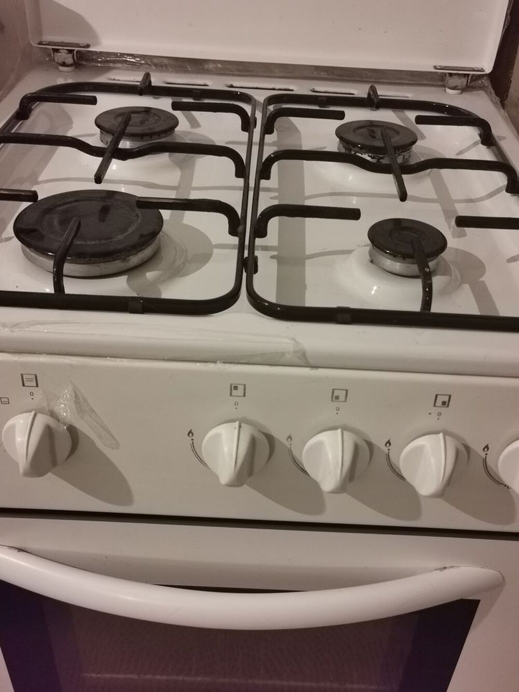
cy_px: 346
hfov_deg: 40.7
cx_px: 260
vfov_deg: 52.6
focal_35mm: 35
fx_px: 700
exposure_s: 1/33.3
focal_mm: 5.56
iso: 400
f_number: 1.6
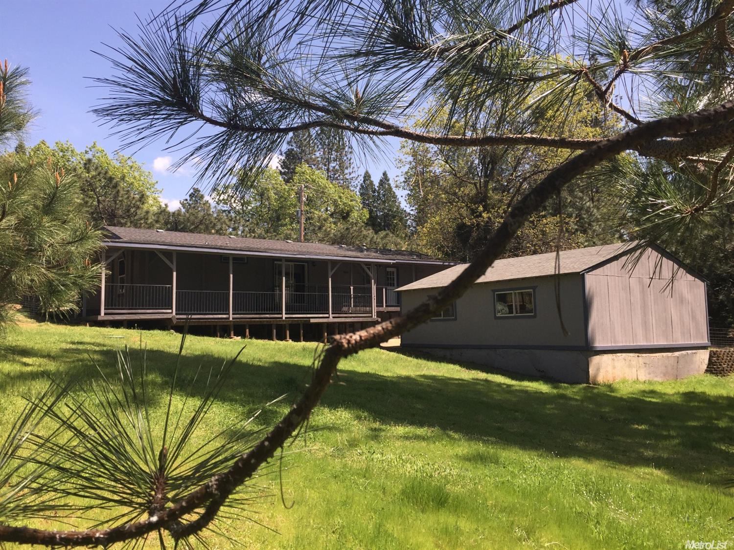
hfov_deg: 61.7
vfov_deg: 48.2
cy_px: 275
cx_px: 367
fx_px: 615
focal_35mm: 29
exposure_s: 1/1364
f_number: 2.2
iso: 32
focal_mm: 4.15
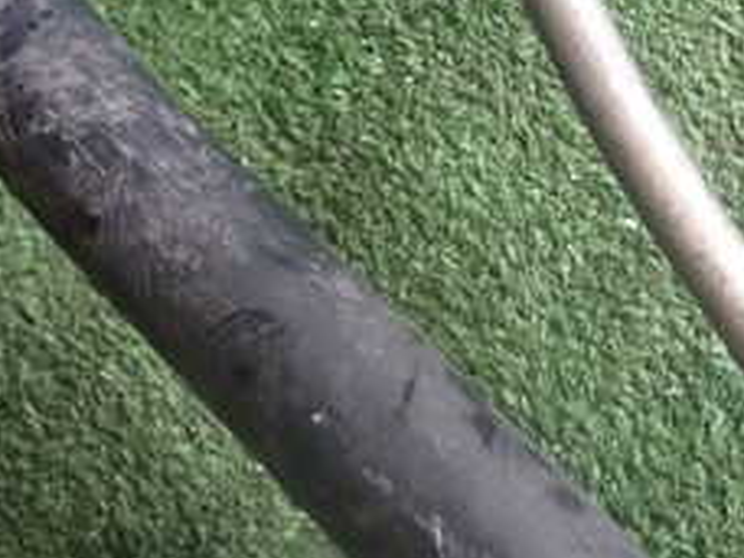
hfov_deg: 19.2
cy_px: 91
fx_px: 2149
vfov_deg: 14.7
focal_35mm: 100
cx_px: 689
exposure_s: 1/40
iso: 250
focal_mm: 6.83
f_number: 2.7
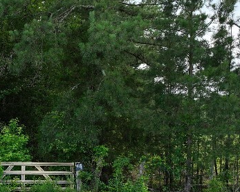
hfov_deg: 27.0
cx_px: 49
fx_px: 490
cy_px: 130
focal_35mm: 69
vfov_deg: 22.1
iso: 330
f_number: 2.8
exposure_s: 1/1250
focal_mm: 12.29
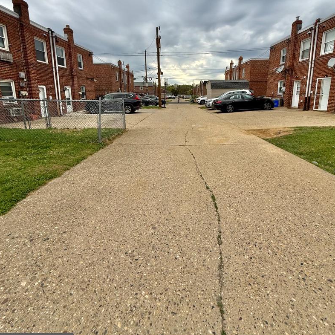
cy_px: 127
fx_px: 186
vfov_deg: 82.5
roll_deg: +1.5
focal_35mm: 17
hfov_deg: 84.0
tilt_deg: -9.1
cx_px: 171
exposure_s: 1/809
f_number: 2.2
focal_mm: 2.22
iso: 50
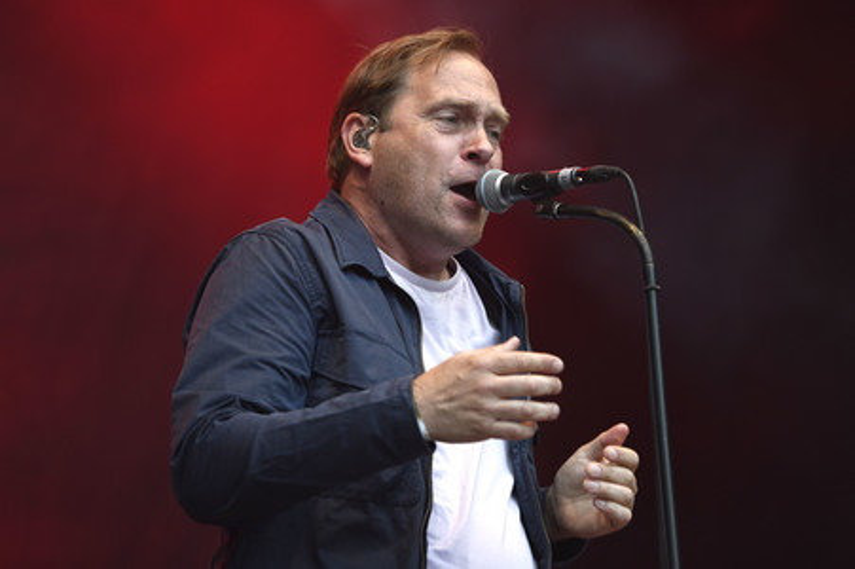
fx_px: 4034
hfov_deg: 12.1
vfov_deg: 8.1
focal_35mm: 170
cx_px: 428
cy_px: 284
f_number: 3.5
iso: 800
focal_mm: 170
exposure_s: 1/500
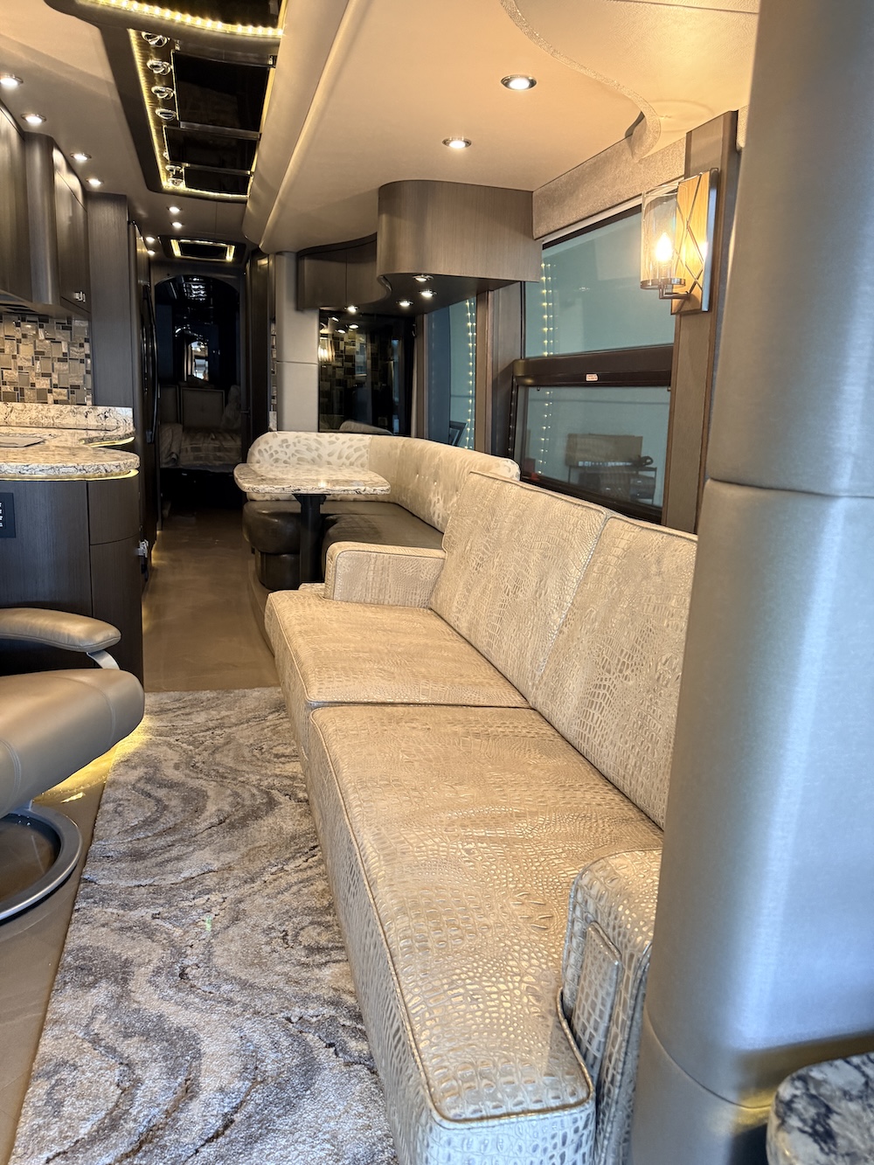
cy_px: 582
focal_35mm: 24
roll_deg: -3.2
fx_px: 808
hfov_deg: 56.8
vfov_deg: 71.6
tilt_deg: -12.2
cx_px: 437
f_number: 1.78
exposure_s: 1/60
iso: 320
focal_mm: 6.76
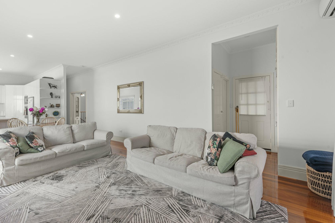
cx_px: 146
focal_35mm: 16
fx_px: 149
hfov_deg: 96.2
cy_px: 110
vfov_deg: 73.7
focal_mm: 14
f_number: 10
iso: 160
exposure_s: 1/2.5
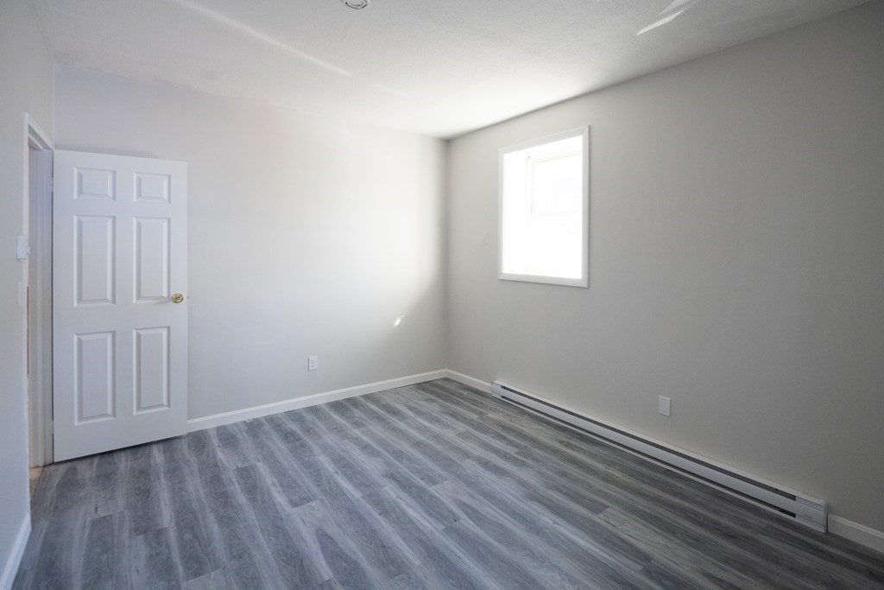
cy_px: 295
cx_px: 442
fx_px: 393
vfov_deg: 73.8
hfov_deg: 96.7
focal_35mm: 16
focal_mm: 16
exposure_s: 1/160
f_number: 4
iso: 2000
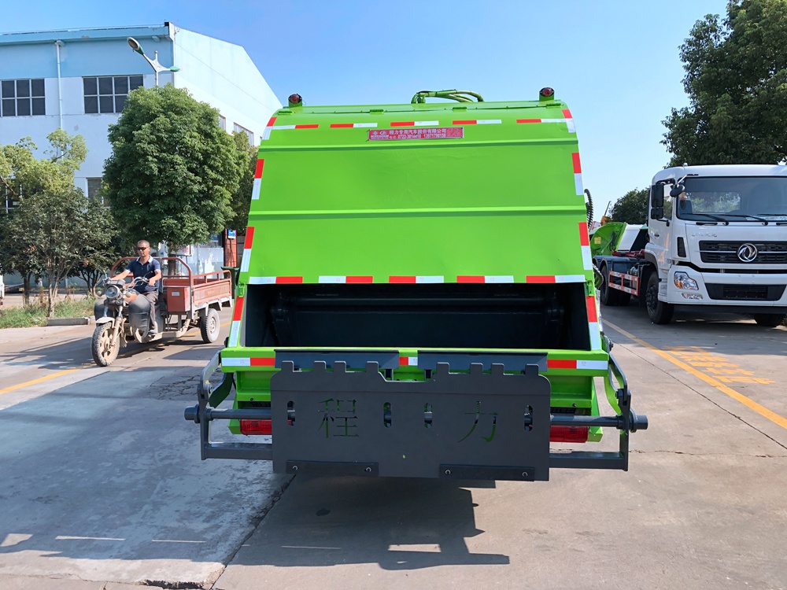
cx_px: 394
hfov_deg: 63.4
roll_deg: +0.1
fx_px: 637
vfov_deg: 49.7
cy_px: 295
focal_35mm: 28
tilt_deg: -4.9
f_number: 1.8
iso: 20
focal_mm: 3.99
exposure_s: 1/676
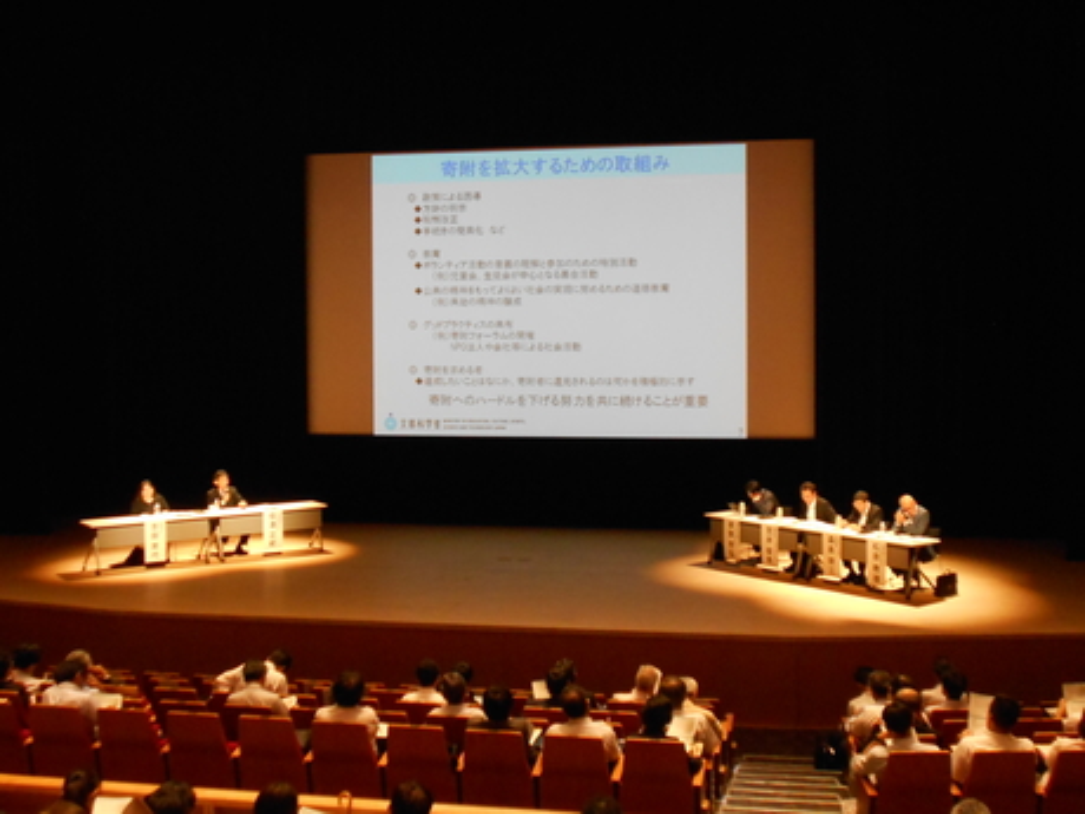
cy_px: 407
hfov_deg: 43.9
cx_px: 542
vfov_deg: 33.6
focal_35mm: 43
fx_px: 1348
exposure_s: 1/30
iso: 560
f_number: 4.2
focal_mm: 7.7
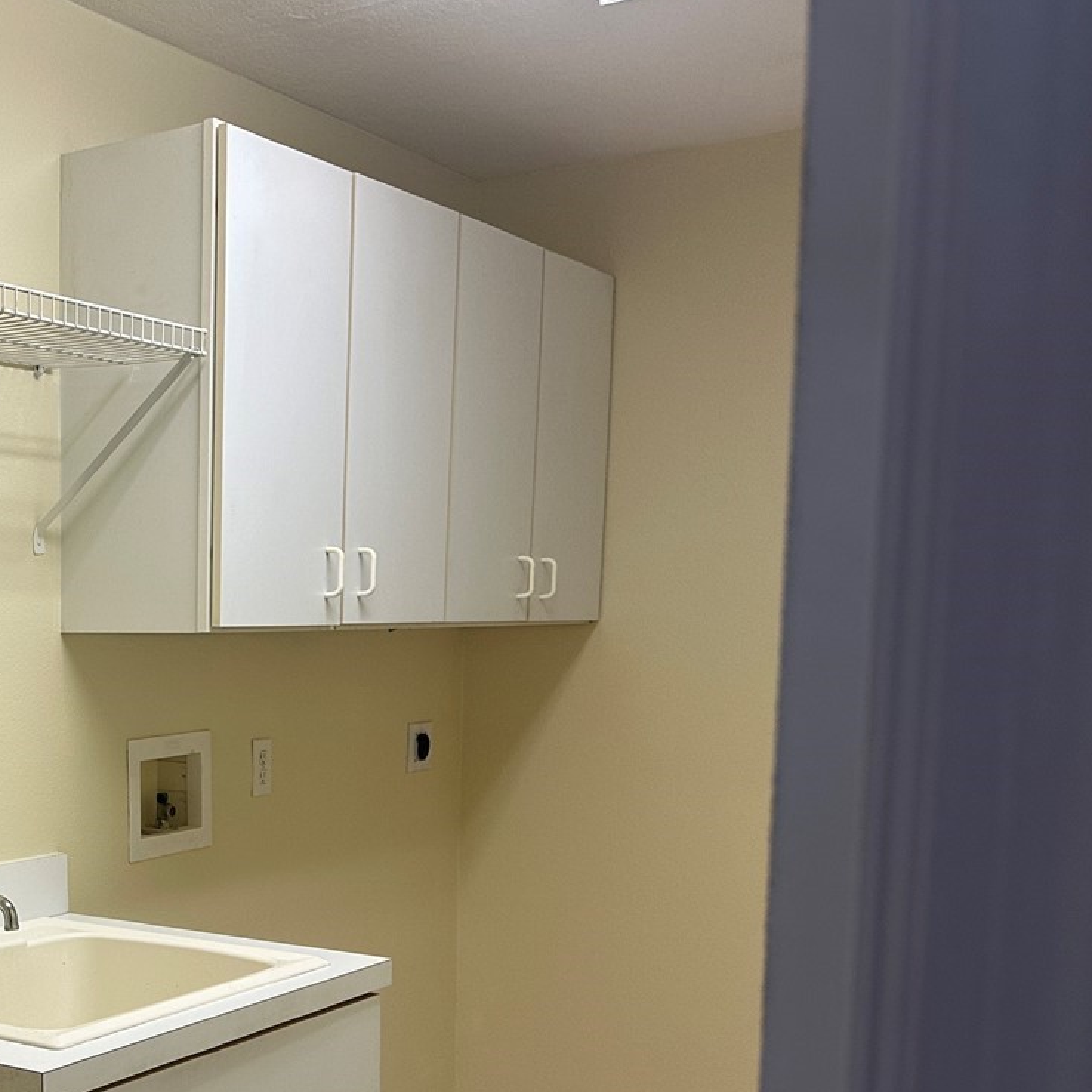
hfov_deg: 34.3
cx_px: 61
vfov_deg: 36.1
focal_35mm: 46
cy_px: 802
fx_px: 1642
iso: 125
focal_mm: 6.86
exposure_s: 1/120
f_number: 1.78
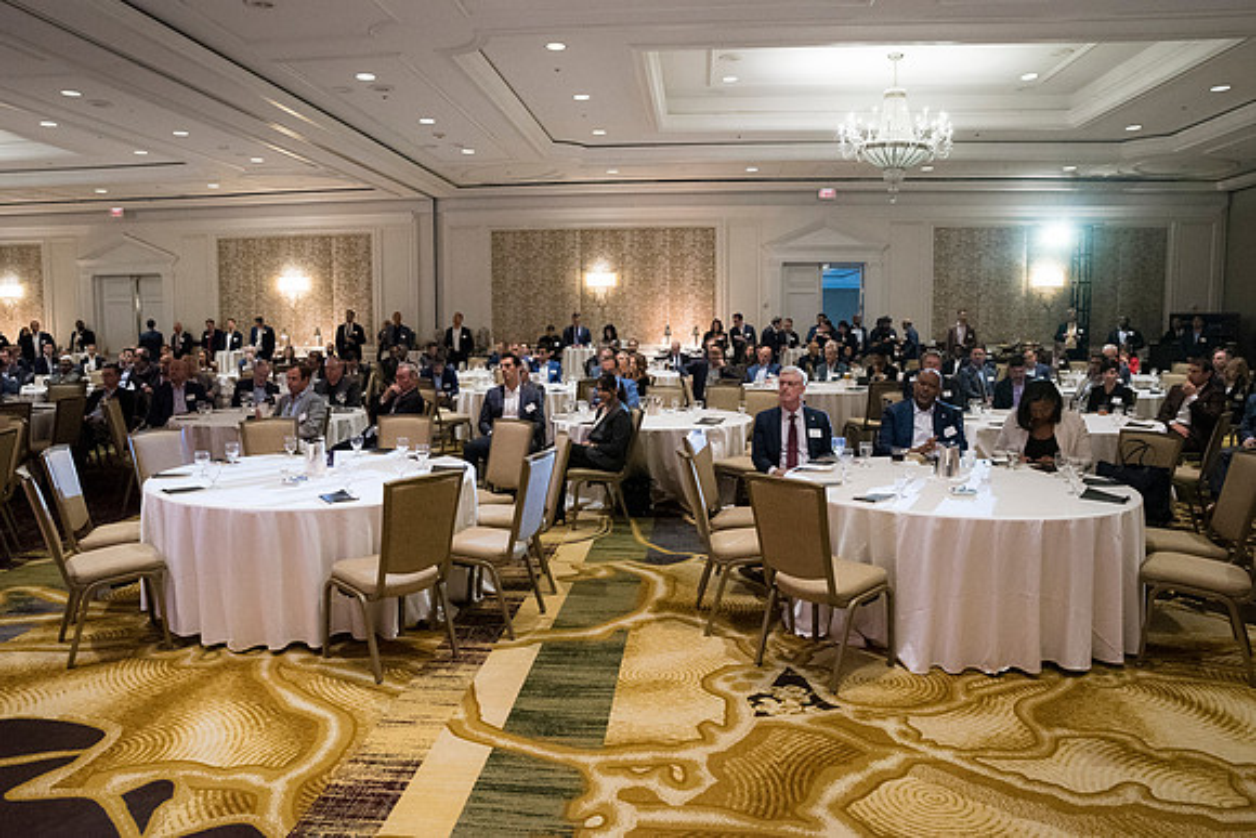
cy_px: 419
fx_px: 837
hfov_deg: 73.7
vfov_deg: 53.2
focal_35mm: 24
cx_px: 628
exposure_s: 1/125
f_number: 5.6
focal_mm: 24
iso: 6400
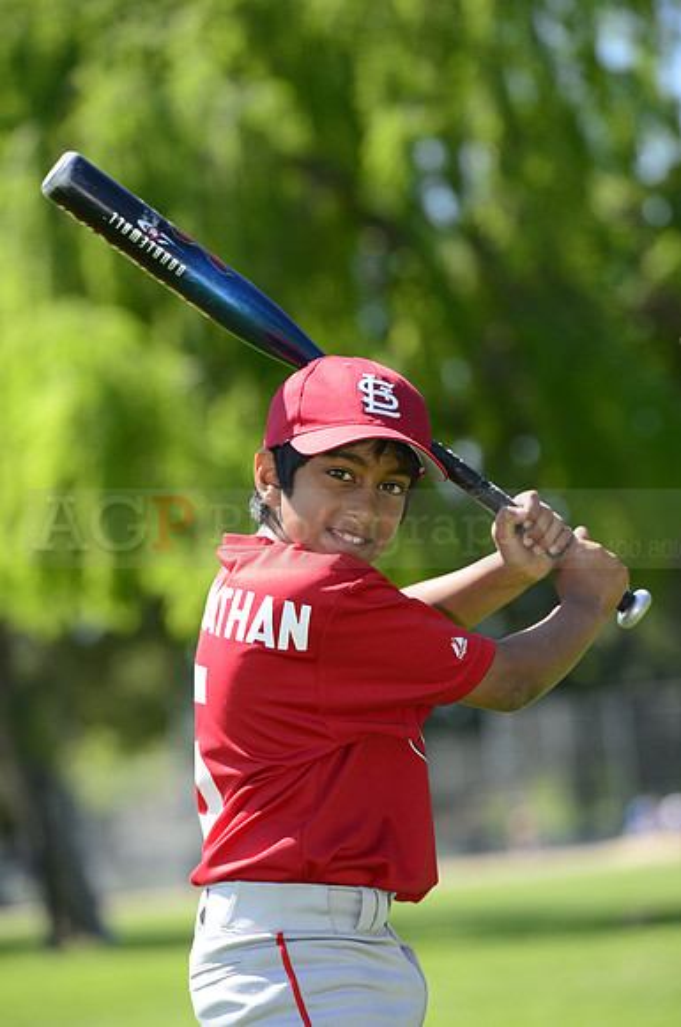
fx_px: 4980
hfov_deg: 7.8
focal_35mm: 175
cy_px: 514
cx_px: 340
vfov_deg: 11.8
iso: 200
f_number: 5.6
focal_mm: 175
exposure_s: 1/400
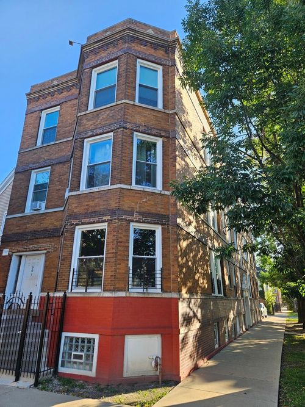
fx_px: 270
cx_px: 152
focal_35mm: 23
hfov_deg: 58.9
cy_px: 204
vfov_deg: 73.9
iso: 25
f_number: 1.8
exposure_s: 1/268
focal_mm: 5.4
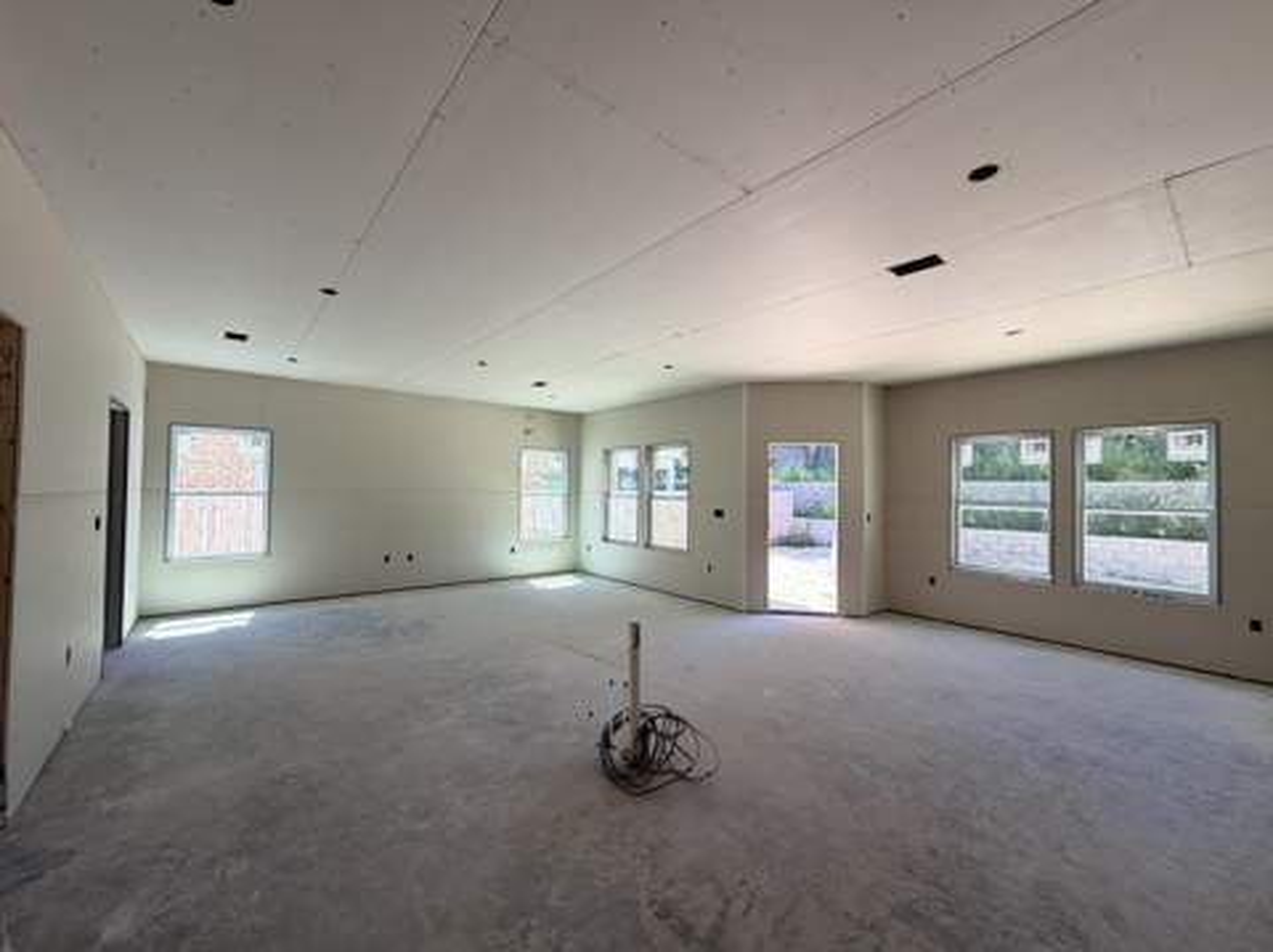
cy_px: 476
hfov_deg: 102.1
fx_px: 514
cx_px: 636
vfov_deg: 85.6
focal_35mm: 14
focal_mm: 2.22
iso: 40
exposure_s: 1/122
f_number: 2.2
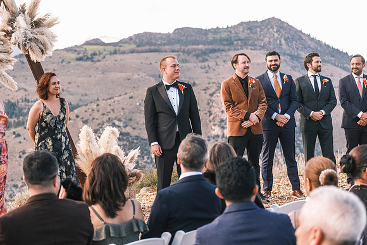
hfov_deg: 23.1
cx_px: 184
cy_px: 122
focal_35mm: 88
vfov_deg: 15.5
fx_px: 897
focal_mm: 58.7
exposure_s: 1/800
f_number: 2.8
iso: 400
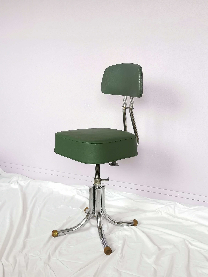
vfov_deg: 51.4
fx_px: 288
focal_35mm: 36
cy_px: 138
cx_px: 104
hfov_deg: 39.7
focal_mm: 5.58
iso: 250
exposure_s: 1/50
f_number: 1.8
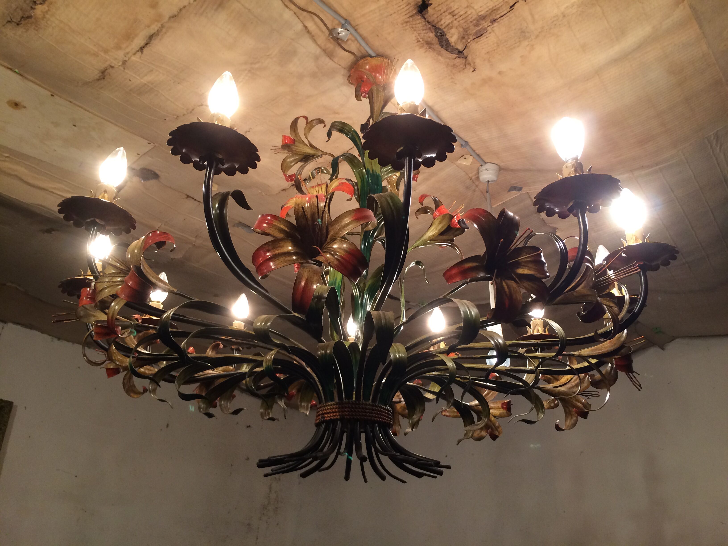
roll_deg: -3.5
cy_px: 273
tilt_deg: +26.9
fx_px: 610
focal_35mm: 29
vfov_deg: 48.2
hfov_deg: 61.7
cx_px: 364
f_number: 2.2
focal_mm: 4.15
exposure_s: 1/33
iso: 80
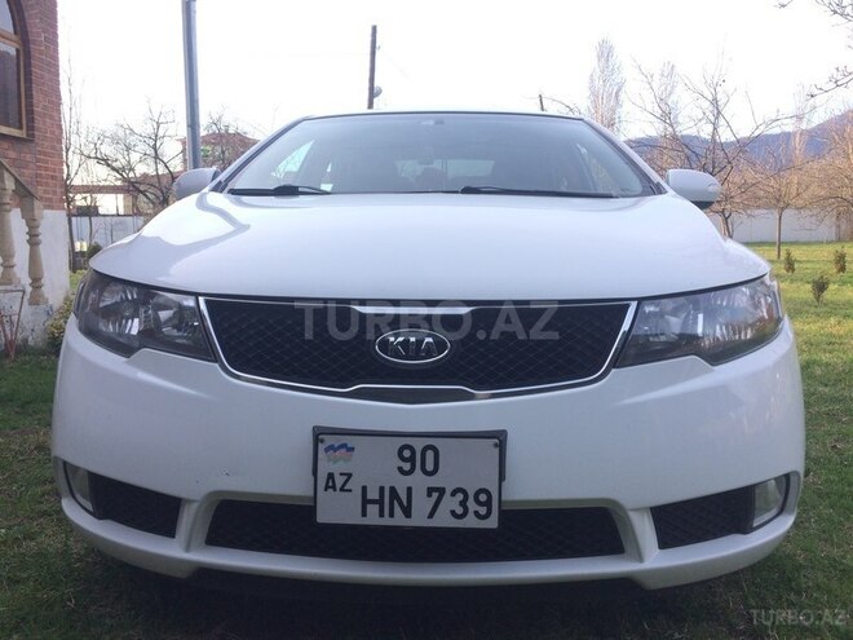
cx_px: 426
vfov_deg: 48.2
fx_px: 715
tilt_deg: -7.2
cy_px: 320
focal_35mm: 29
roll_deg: +0.0
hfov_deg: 61.7
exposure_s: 1/308
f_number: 2.2
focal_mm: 4.15
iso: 32
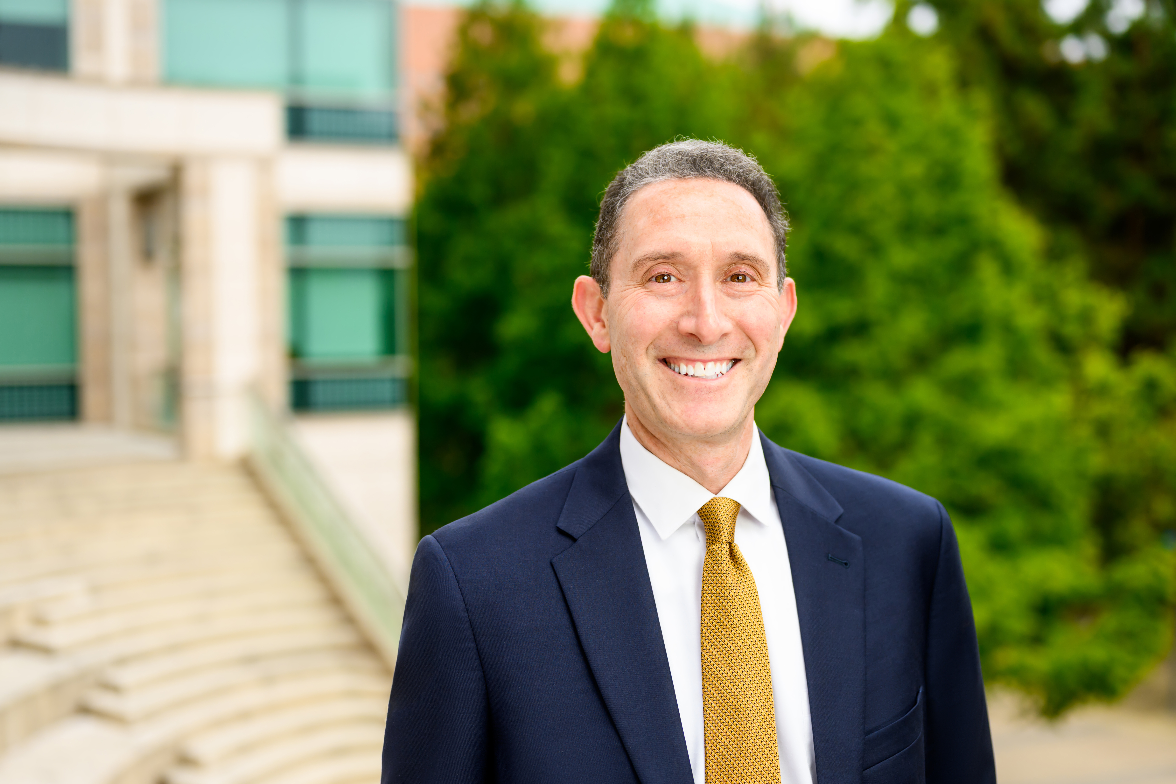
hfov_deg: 39.6
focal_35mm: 50
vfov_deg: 27.0
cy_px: 392
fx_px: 1633
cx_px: 588
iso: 400
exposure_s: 1/2000
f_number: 2.4
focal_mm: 50
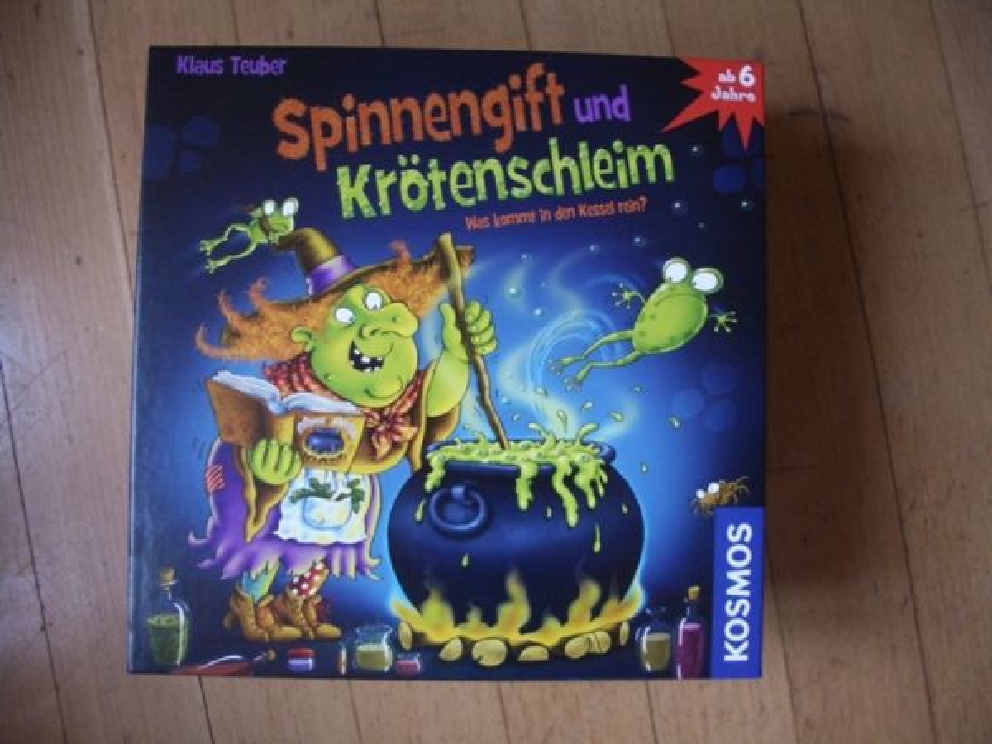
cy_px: 372
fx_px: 1003
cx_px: 496
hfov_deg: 52.6
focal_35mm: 35
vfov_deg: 40.7
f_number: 2.6
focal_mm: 5.8
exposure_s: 1/100
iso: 200
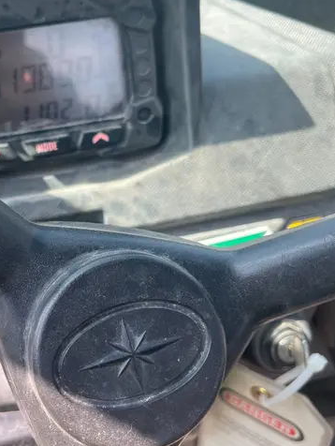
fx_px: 515
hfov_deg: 35.3
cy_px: 222
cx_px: 90
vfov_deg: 46.8
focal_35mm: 40
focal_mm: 5.1
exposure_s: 1/440
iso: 50
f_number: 1.6
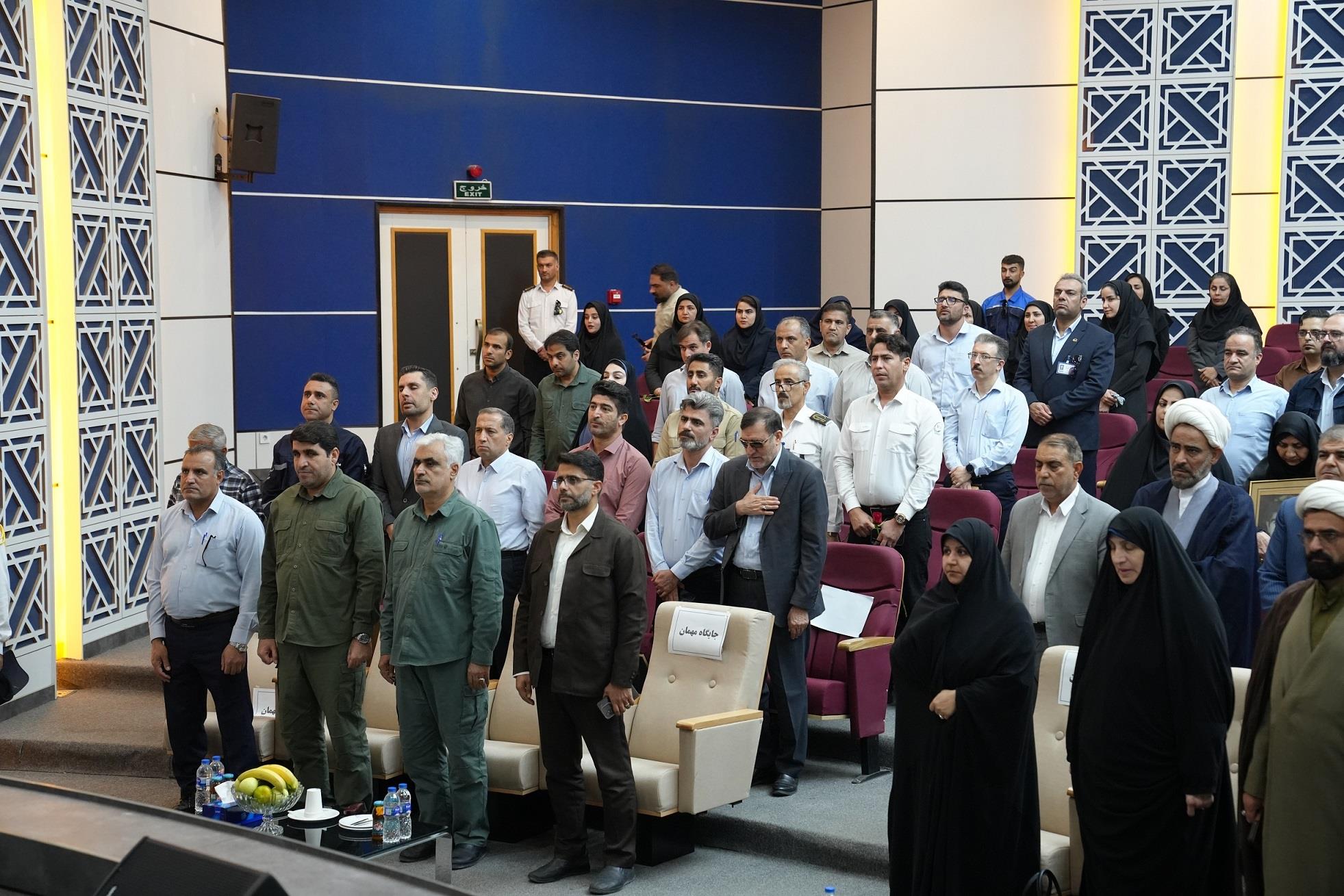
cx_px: 672
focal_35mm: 61
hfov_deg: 32.9
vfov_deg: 22.3
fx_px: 2277
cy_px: 448
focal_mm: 61
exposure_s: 1/160
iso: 4000
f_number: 4
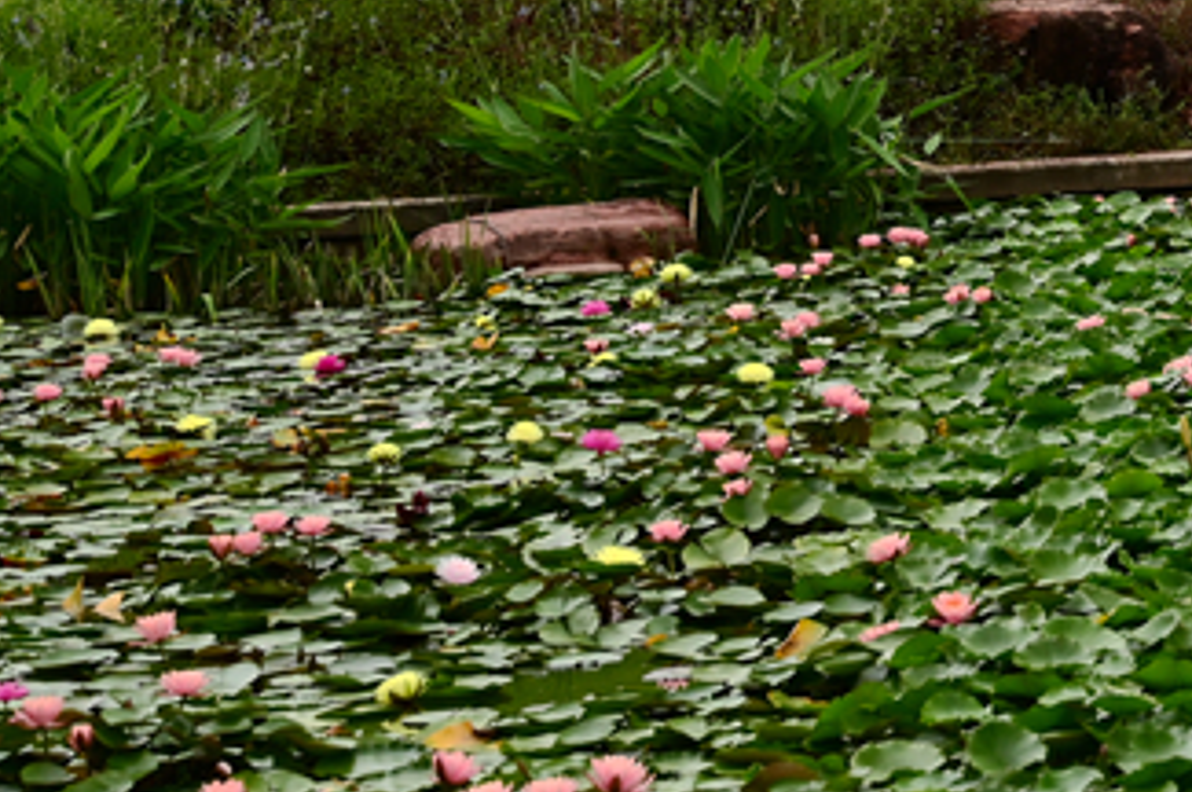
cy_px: -400
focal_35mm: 170
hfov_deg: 11.5
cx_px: 1885
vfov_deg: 7.9
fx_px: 5623
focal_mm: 46
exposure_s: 1/200
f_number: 5.6
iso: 125
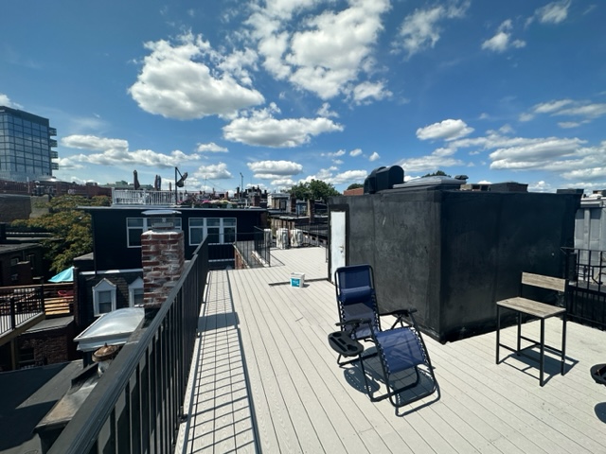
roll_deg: -2.0
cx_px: 303
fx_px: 245
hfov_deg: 102.1
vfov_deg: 85.7
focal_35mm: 14
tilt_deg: -4.5
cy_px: 227
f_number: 2.2
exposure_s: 1/2959
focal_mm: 2.22
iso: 50
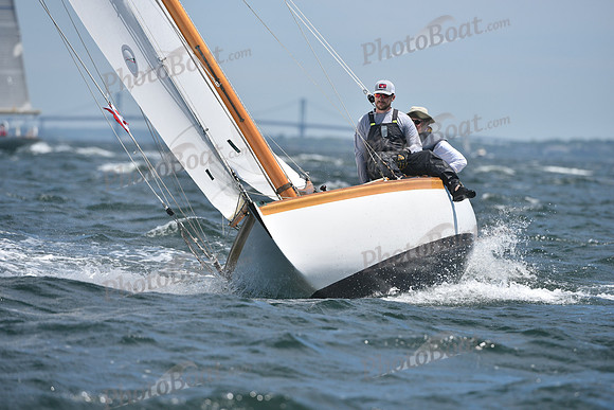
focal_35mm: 400
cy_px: 205
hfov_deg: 5.2
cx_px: 307
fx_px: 6823
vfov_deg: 3.4
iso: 250
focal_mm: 400
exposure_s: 1/1250
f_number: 6.3
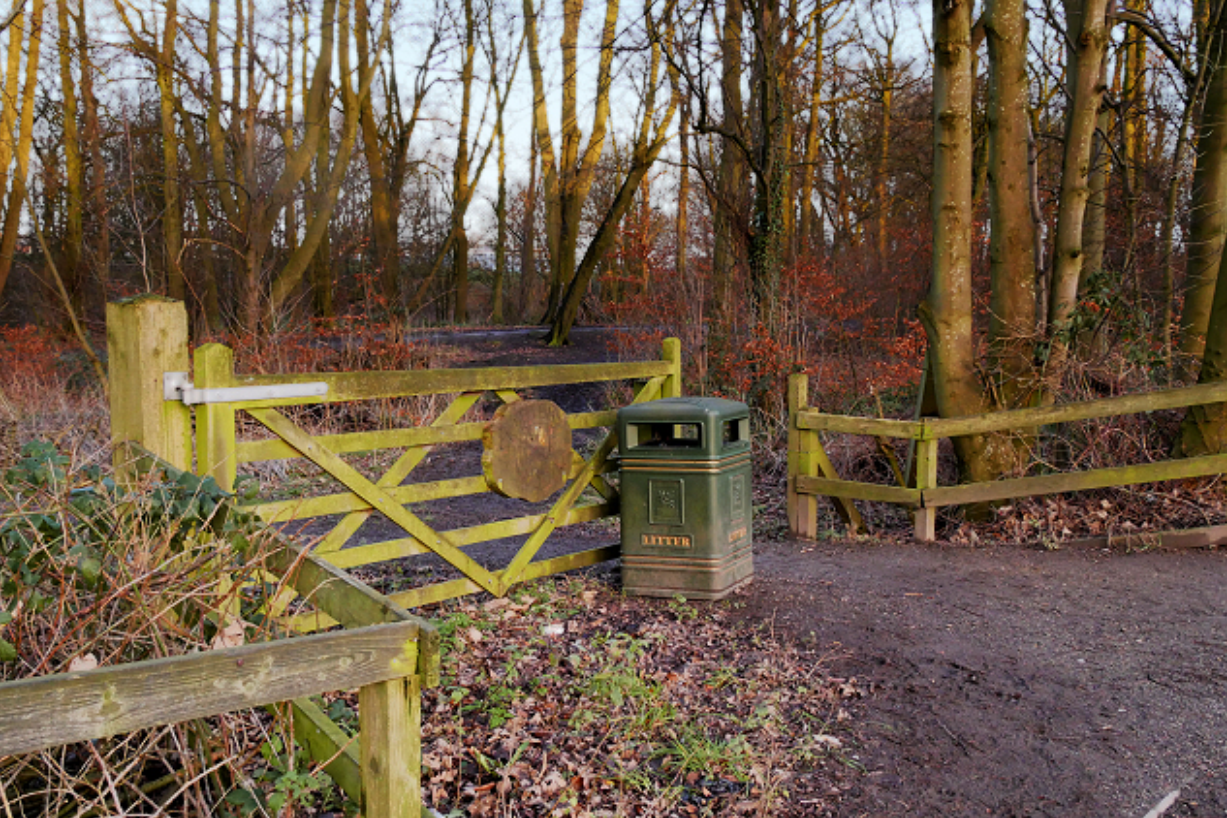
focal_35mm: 40
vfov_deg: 33.4
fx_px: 1363
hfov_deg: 48.5
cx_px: 618
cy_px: 424
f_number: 8
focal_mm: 19
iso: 1600
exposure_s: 1/60
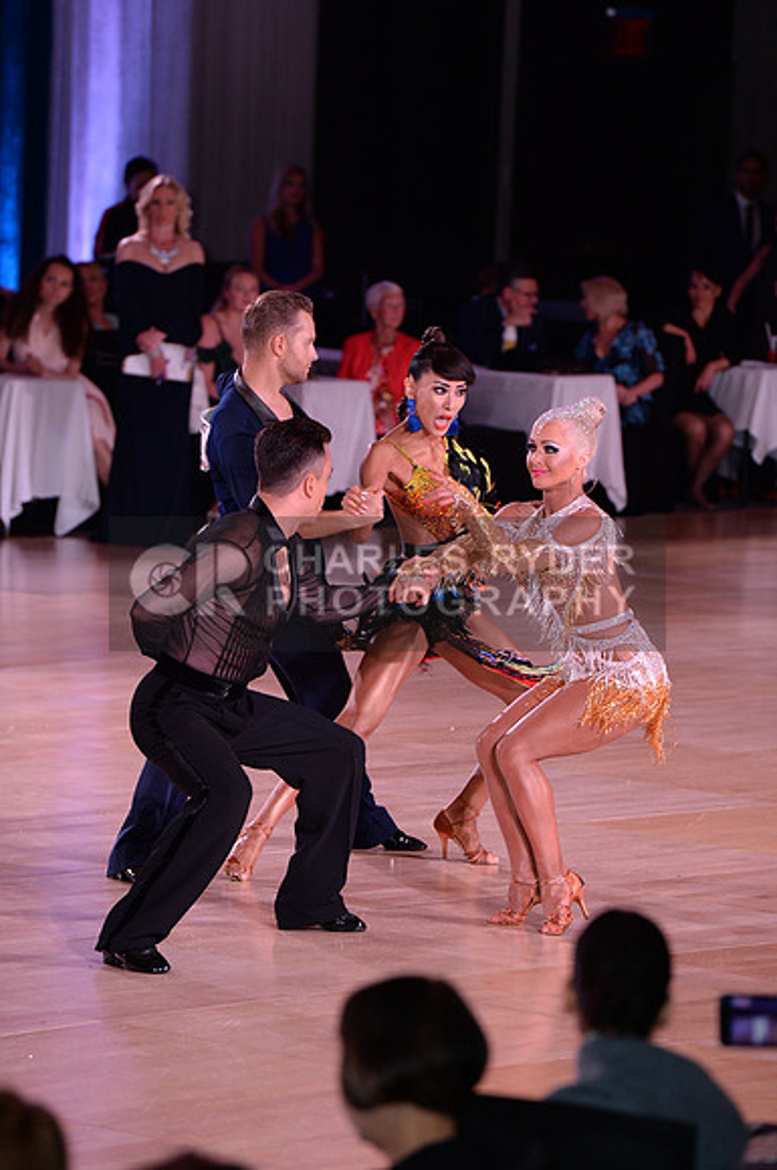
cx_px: 388
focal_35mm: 195
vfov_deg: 10.6
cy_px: 585
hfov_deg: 7.0
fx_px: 6332
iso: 2000
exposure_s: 1/250
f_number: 5
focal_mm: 195
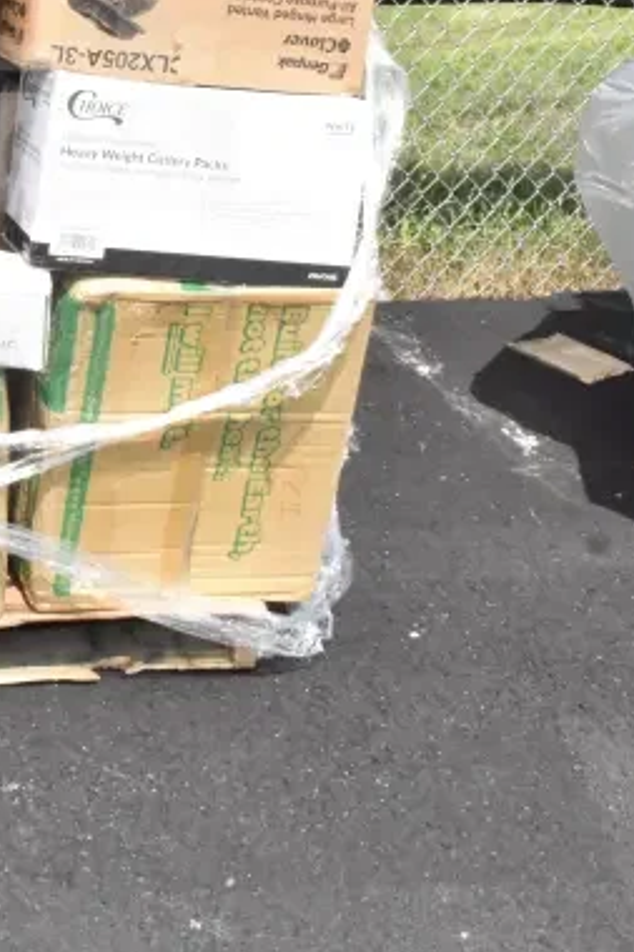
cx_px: -48
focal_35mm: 65
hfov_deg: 20.0
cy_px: 14
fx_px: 1719
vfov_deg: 29.1
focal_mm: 18
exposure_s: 1/2000
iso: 6400
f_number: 22
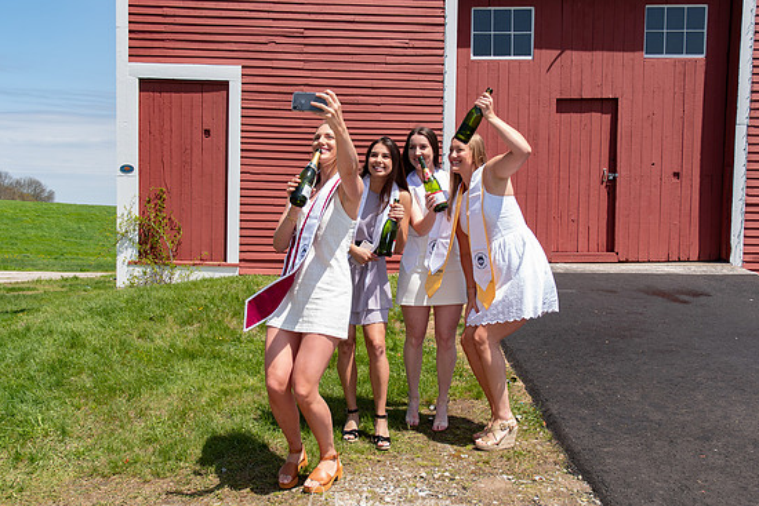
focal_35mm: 38
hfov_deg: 50.7
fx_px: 801
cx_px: 374
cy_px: 264
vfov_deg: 35.1
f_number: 5.6
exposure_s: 1/250
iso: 100
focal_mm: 24
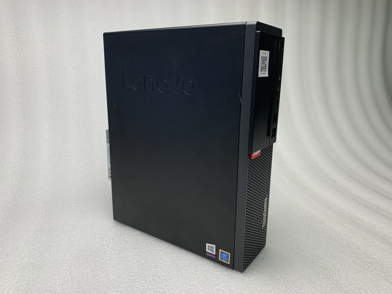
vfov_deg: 53.1
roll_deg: -1.3
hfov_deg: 67.3
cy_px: 147
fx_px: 294
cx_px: 196
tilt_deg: -12.1
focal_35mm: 26
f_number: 1.8
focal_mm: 4.25
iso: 64
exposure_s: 1/121
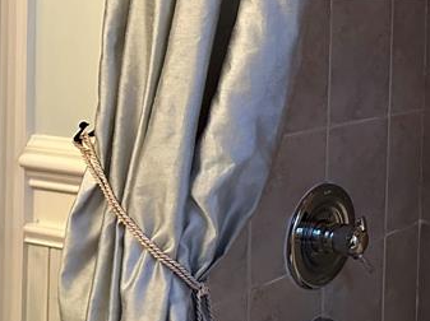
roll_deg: -1.1
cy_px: 14
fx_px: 906
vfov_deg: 19.6
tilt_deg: -0.7
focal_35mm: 73
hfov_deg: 23.3
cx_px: 578
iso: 800
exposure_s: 1/60
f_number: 1.78
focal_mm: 6.86
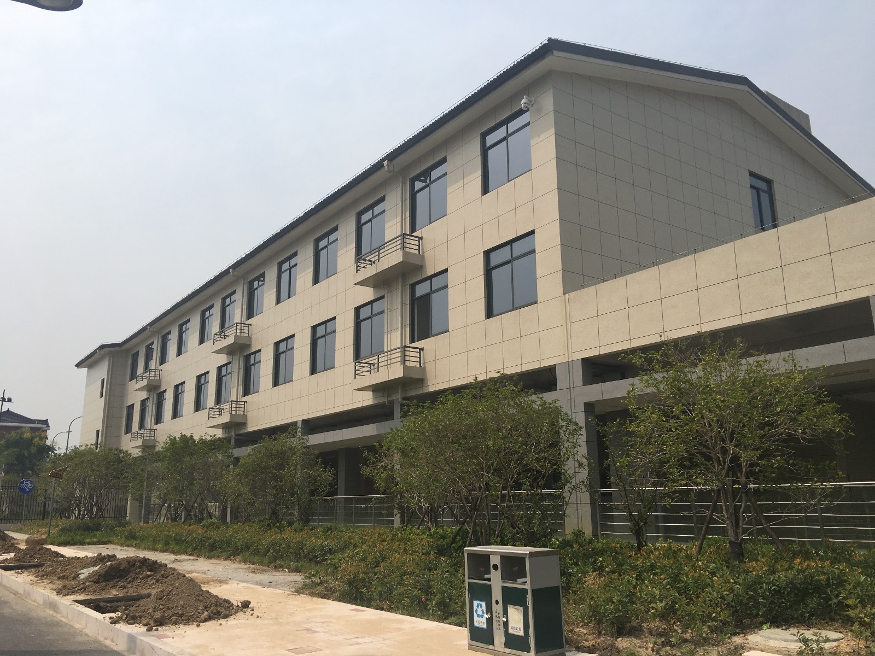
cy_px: 328
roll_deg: +0.5
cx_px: 438
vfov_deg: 48.2
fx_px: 733
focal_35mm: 29
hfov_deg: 61.7
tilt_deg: +14.6
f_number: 2.2
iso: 25
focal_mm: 4.15
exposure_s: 1/3077
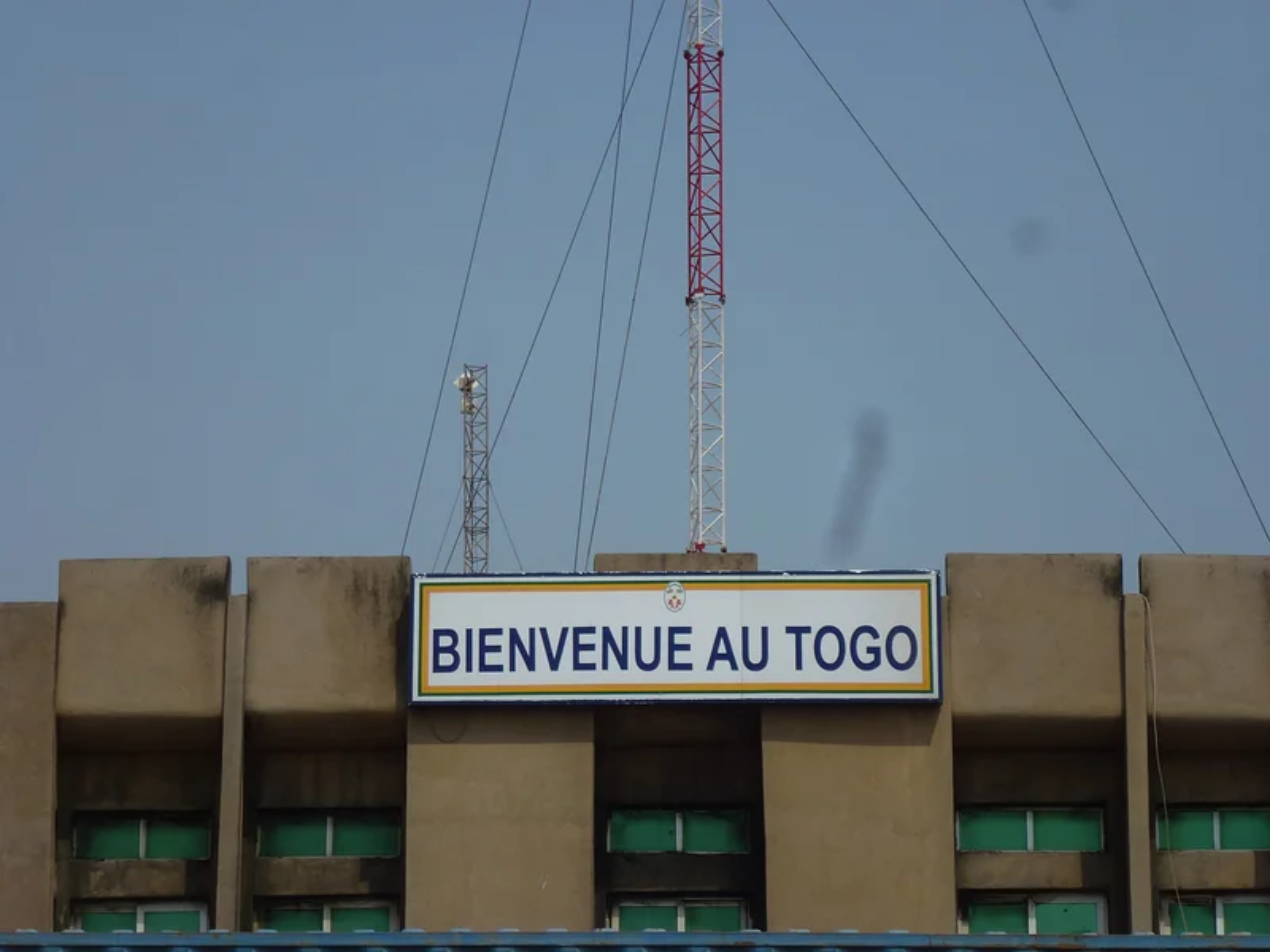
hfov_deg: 16.3
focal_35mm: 121
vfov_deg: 12.2
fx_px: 4439
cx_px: 635
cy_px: 476
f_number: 5.1
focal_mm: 21.7
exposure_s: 1/1000
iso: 100
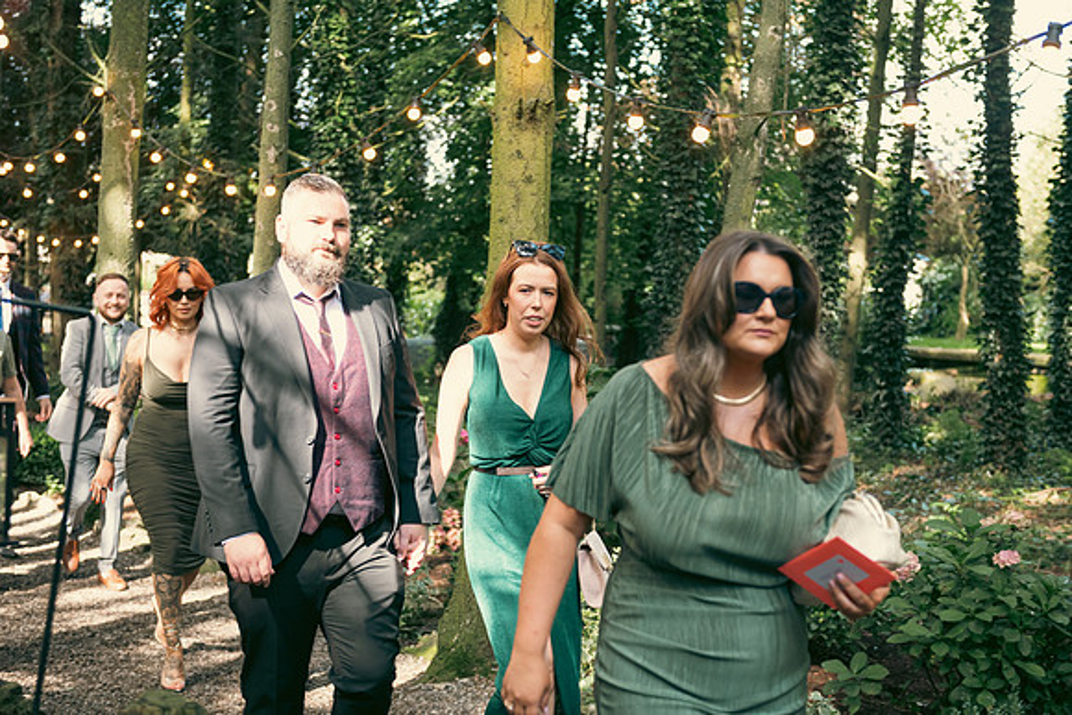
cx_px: 536
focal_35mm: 55
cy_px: 358
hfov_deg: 36.2
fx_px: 1638
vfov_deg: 24.6
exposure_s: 1/160
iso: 250
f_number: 3.5
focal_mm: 55
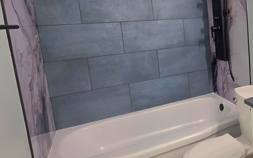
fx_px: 214
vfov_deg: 40.1
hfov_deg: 51.8
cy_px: 53
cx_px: 240
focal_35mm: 31
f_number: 1.9
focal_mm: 2.2
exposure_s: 1/60.2
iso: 160
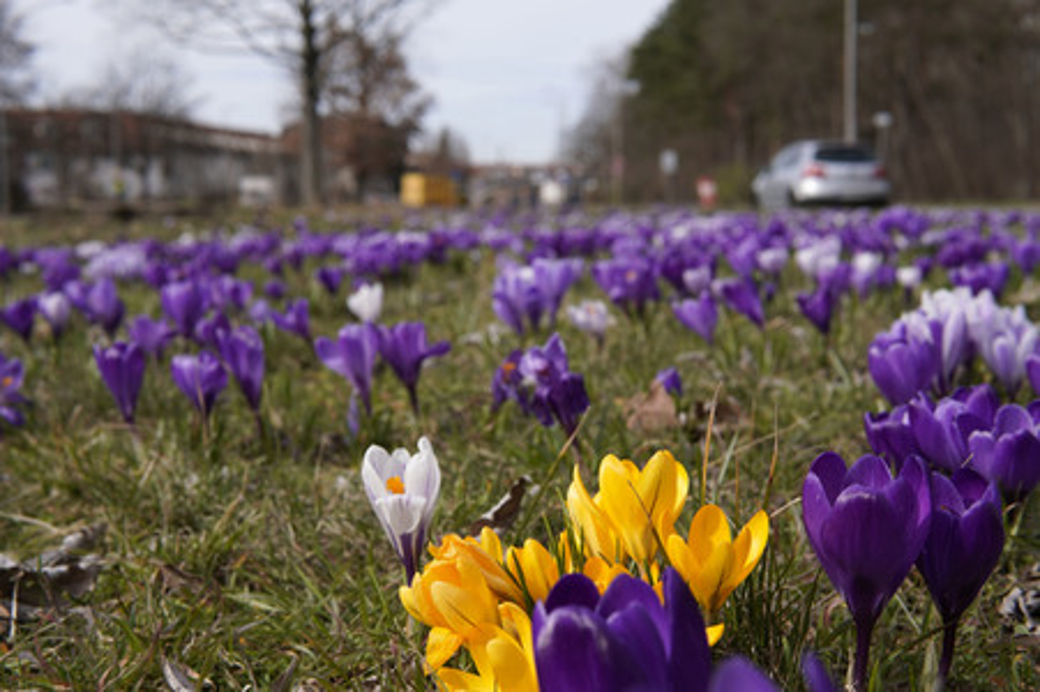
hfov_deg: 43.6
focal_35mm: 45
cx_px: 520
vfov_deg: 29.8
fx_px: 1299
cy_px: 346
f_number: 7.1
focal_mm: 30
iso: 100
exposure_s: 1/320
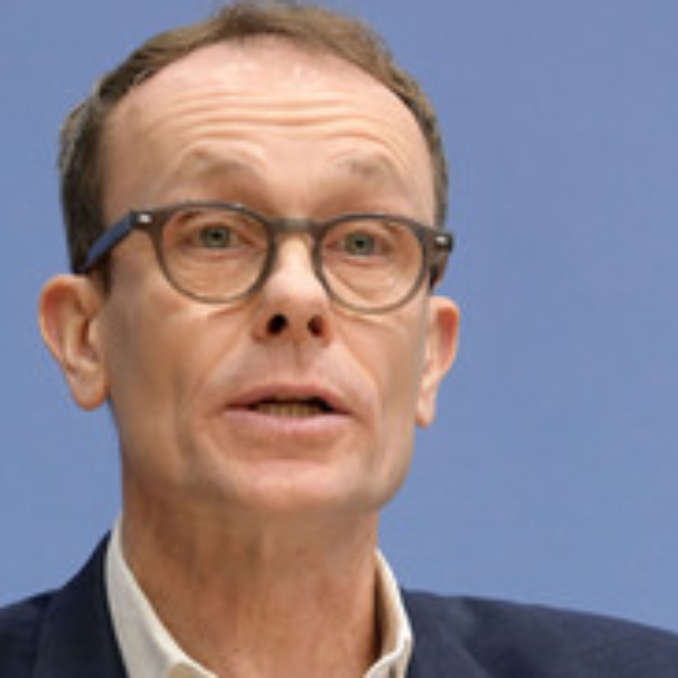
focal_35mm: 193
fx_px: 4277
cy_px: 493
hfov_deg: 9.1
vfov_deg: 9.1
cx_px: 450
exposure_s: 1/400
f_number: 5.6
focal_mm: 92
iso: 5000
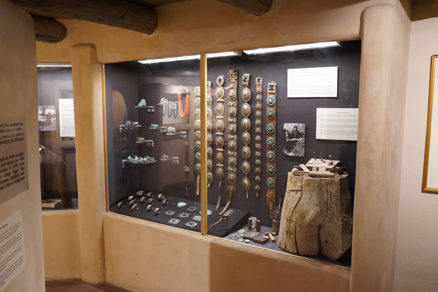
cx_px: 219
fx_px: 377
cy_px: 146
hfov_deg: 60.3
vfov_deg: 42.3
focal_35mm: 31
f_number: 5.6
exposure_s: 1/100
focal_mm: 31
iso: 8000
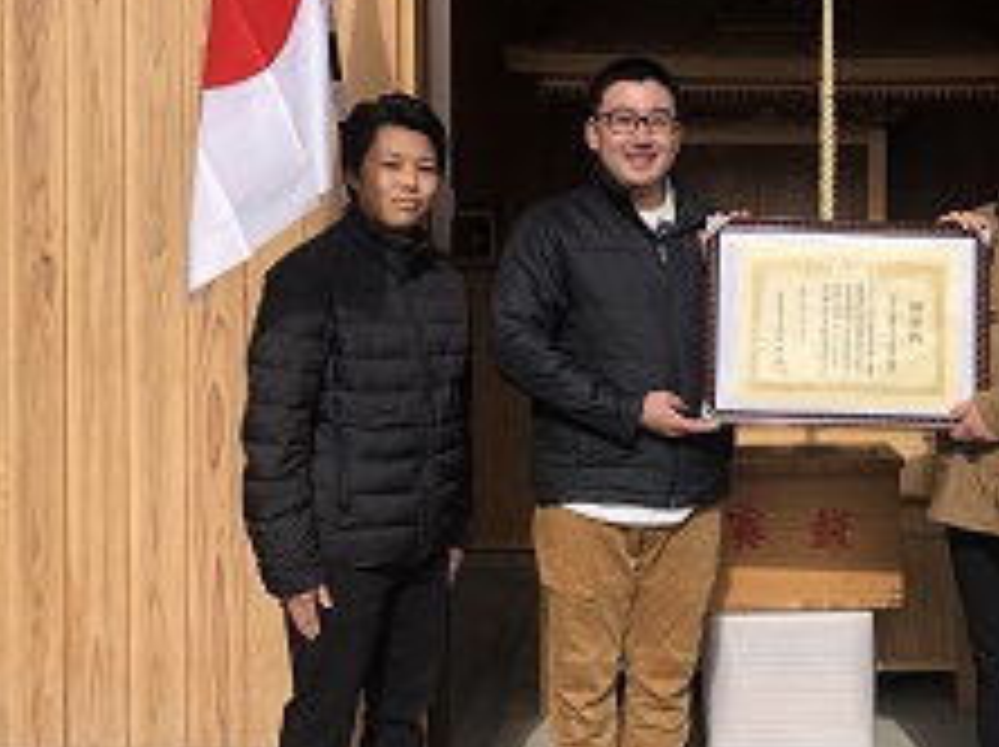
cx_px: 760
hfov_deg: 36.6
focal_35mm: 51
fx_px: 1470
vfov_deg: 28.4
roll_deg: +0.6
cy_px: 290
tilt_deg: -1.0
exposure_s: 1/1548
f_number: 1.8
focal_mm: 3.99
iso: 20
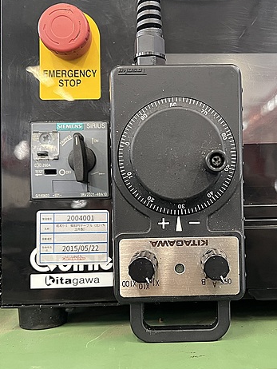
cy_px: 187
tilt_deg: +0.4
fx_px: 384
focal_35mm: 36
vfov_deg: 51.3
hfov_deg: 39.2
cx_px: 186
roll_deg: +0.7
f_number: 1.5
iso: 400
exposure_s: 1/60
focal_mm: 5.7
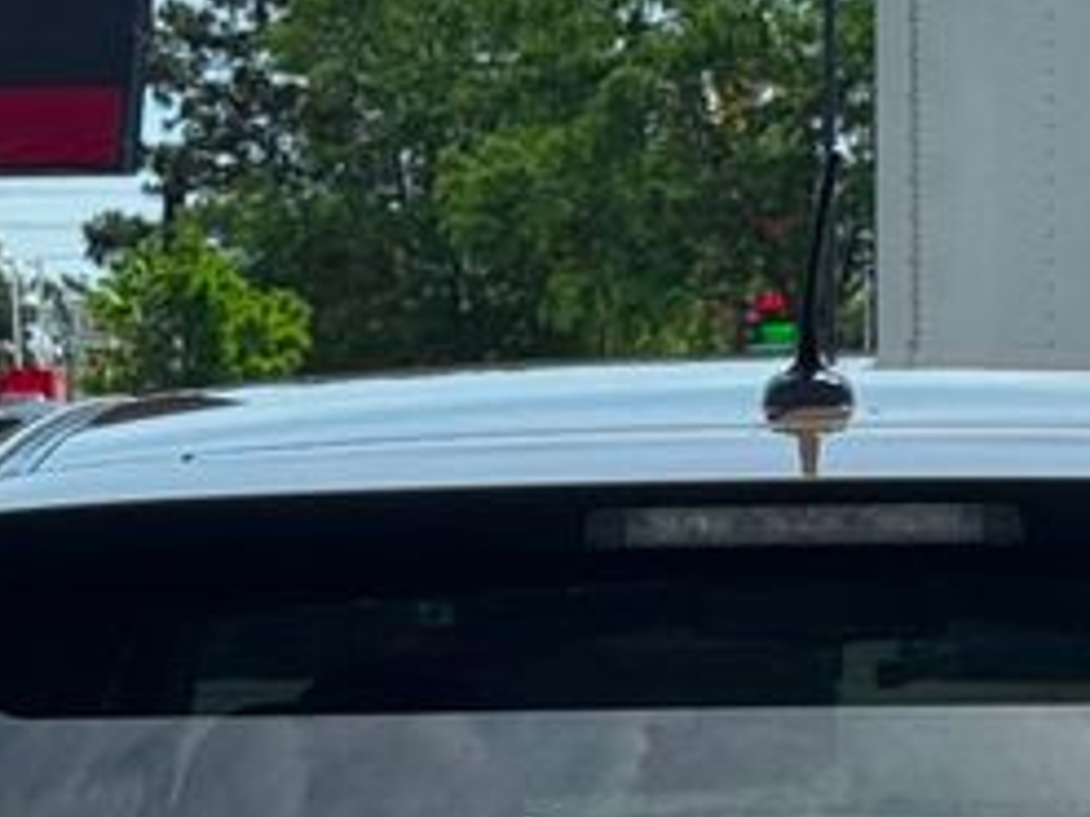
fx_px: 6263
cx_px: 666
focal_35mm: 199
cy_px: 1329
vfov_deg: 7.3
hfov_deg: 9.9
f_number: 1.78
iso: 64
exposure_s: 1/3257
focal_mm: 6.76
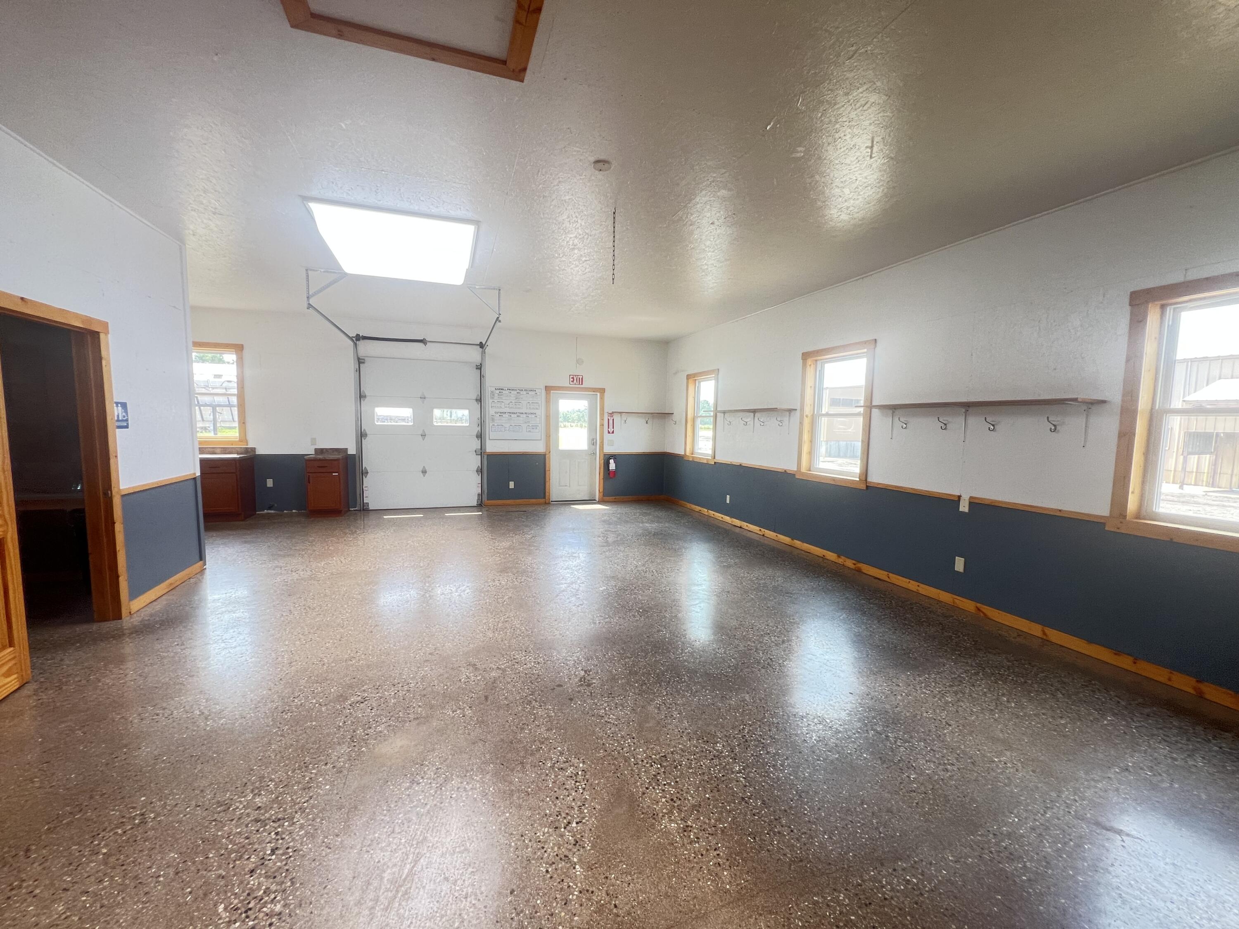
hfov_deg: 106.2
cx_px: 620
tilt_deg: -4.9
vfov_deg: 89.9
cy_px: 464
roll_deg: +0.2
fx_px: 465
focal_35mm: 13
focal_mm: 1.57
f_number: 1.8
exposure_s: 1/99
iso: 100
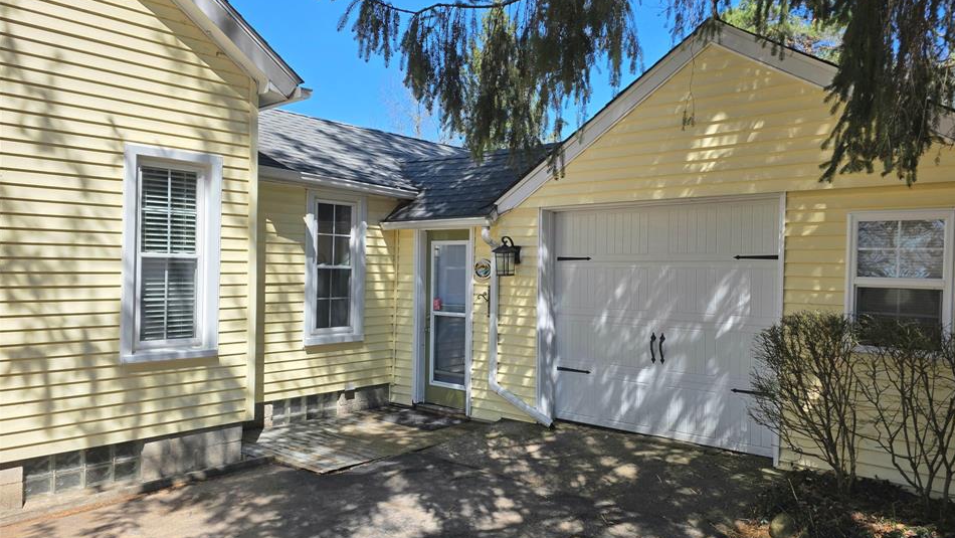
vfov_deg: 42.9
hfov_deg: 69.7
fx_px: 684
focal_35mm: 27
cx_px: 514
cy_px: 278
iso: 80
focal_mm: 6.3
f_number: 1.7
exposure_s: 1/5000
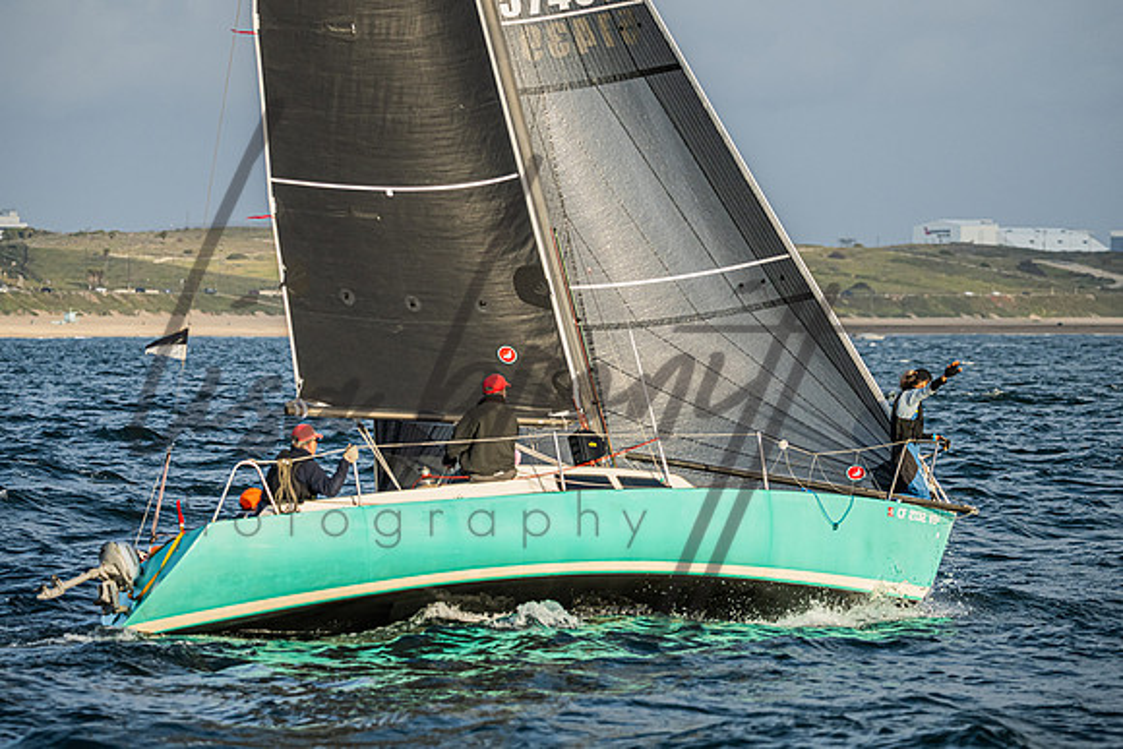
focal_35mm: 220
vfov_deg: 6.3
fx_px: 6850
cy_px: 344
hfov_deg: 9.4
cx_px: 572
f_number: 4.8
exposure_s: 1/3200
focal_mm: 180
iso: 560
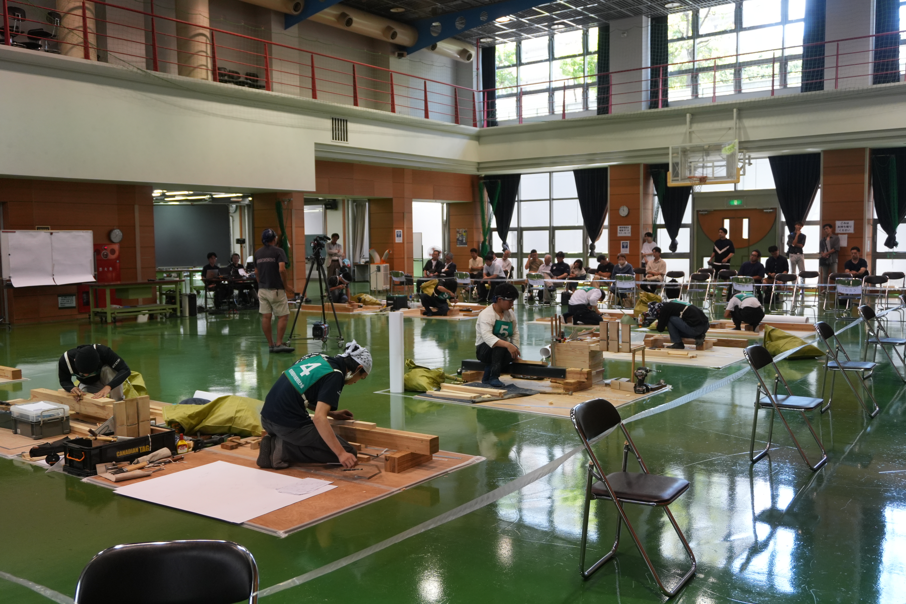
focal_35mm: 33
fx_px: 830
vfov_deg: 40.0
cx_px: 453
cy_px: 302
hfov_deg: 57.2
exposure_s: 1/160
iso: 640
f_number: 4
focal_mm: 22
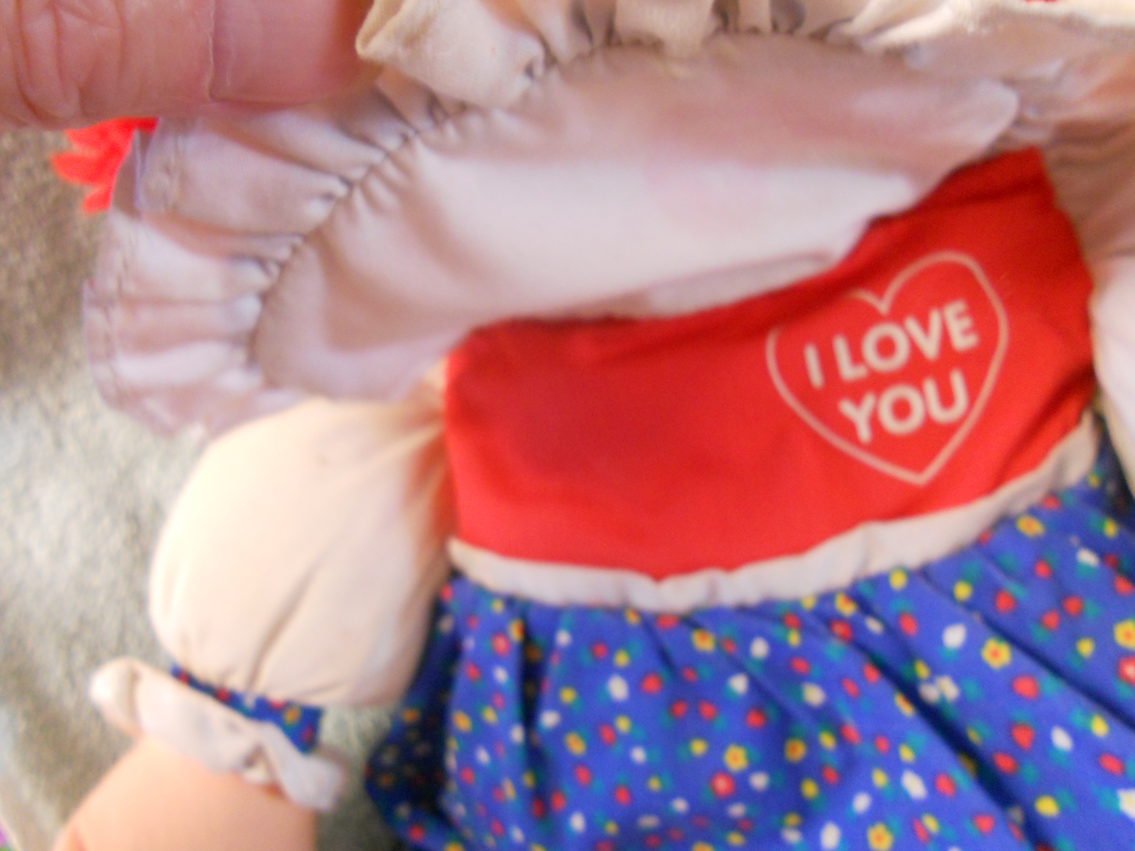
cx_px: 568
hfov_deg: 56.8
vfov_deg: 44.2
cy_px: 426
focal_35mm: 32
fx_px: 1049
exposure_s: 1/10
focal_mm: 5.8
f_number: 3.5
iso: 400
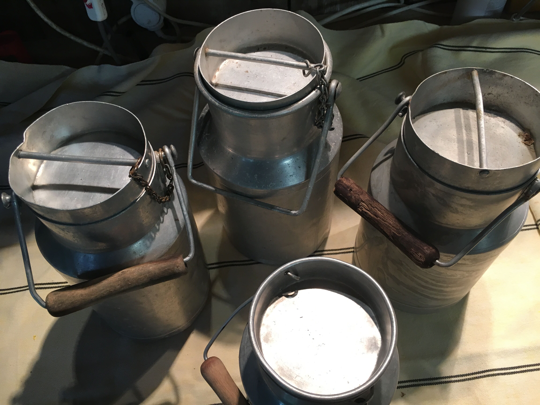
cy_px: 202
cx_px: 270
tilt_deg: -56.4
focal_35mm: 29
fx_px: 452
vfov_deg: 48.2
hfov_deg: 61.7
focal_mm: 4.15
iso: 50
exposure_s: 1/33
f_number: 2.2
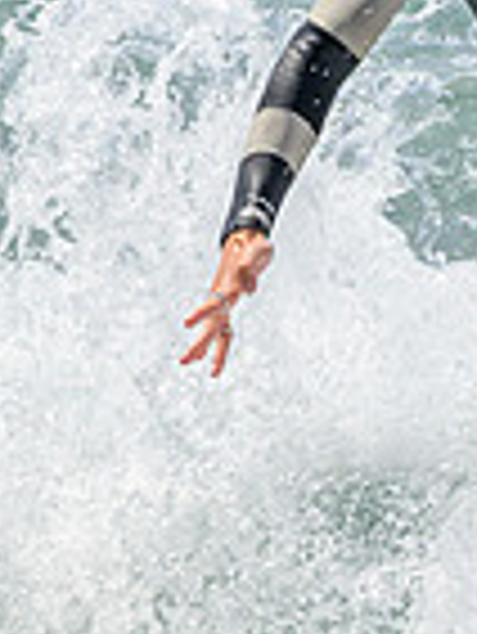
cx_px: 1053
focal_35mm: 2514
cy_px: -99
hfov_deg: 0.6
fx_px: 46120
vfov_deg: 0.8
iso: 640
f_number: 11
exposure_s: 1/2000
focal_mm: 510
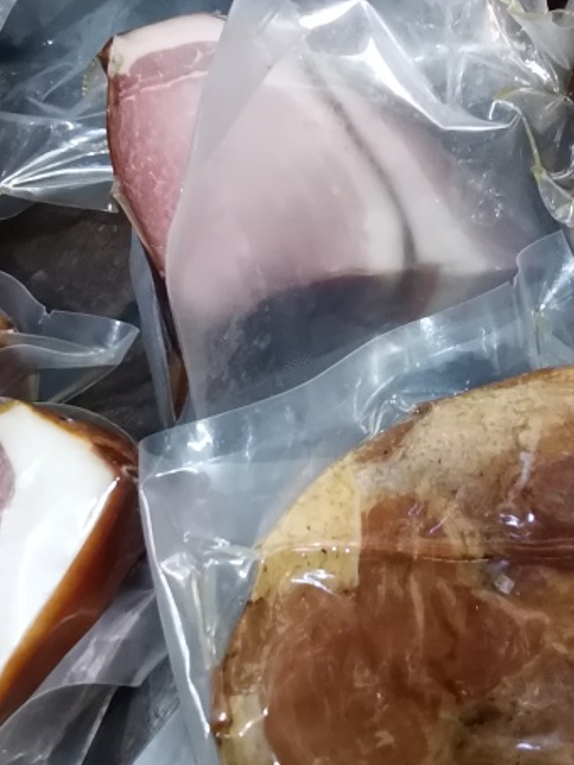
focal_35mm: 40
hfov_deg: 35.3
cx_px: 417
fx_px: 884
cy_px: 345
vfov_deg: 46.7
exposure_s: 1/20
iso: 500
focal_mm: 1.78
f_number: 2.4
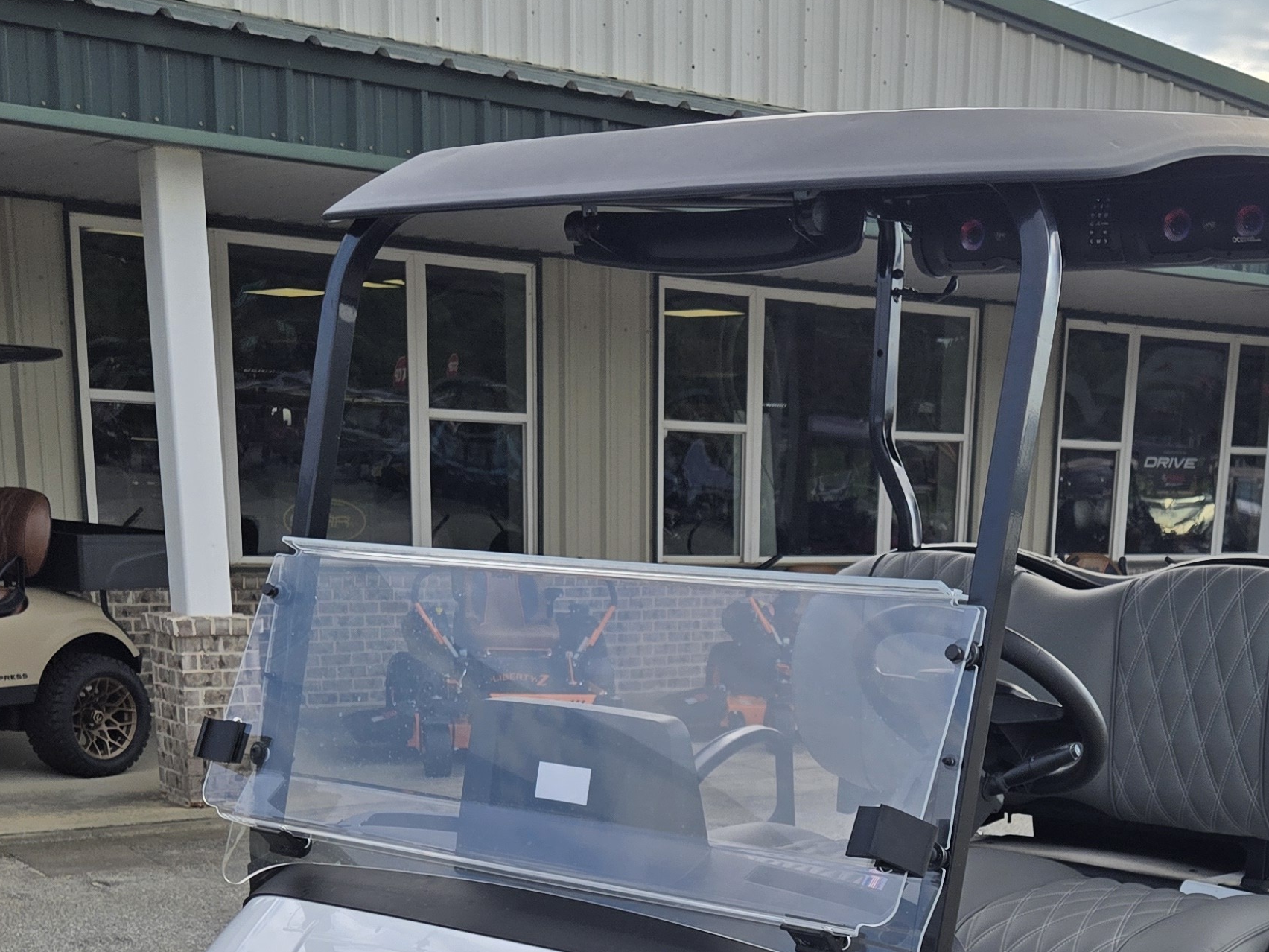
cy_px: 1037
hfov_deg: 35.0
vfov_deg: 25.2
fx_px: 1980
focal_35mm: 54
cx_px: 909
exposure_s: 1/2010
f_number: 1.8
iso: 25
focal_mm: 5.4
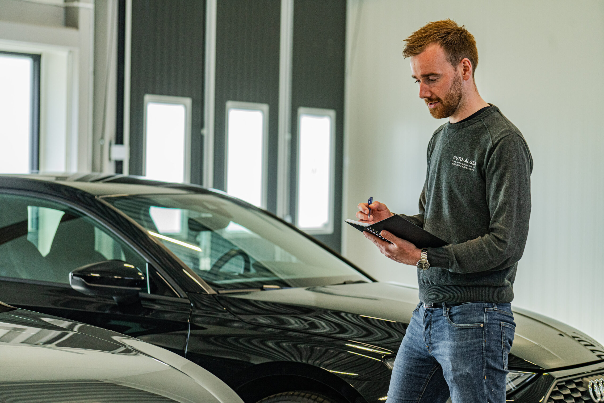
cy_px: 202
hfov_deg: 17.1
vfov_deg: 11.4
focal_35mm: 120
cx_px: 302
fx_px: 2014
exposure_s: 1/250
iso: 2000
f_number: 4
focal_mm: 120
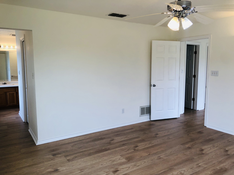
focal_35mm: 28
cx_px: 117
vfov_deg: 49.7
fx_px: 189
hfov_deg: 63.4
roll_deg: +0.3
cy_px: 88
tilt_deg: -6.0
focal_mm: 4
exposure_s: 1/120
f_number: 1.8
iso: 40
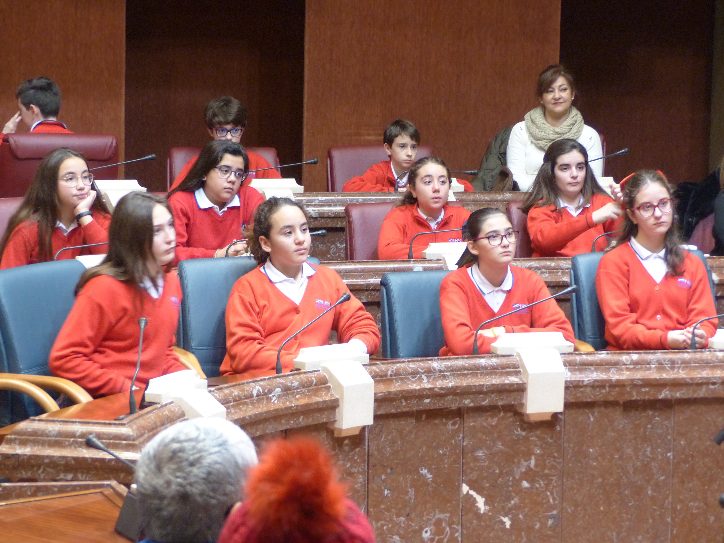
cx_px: 362
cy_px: 272
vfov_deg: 13.8
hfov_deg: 18.4
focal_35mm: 107
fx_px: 2238
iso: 400
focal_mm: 19.2
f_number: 2.8
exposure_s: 1/15
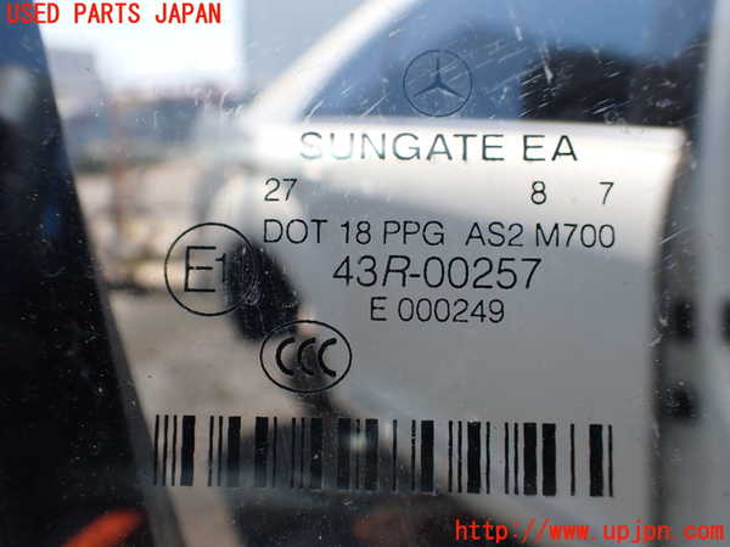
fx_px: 675
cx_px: 365
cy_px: 274
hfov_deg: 56.8
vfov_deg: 44.2
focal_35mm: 32
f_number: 3.2
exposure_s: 1/500
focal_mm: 5.79
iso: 100
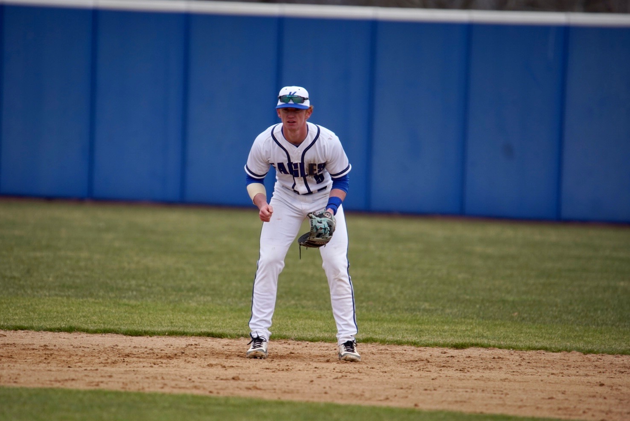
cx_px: 290
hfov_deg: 3.1
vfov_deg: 2.1
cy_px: 215
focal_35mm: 659
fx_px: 11540
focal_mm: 600
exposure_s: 1/1000
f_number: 6.3
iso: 500
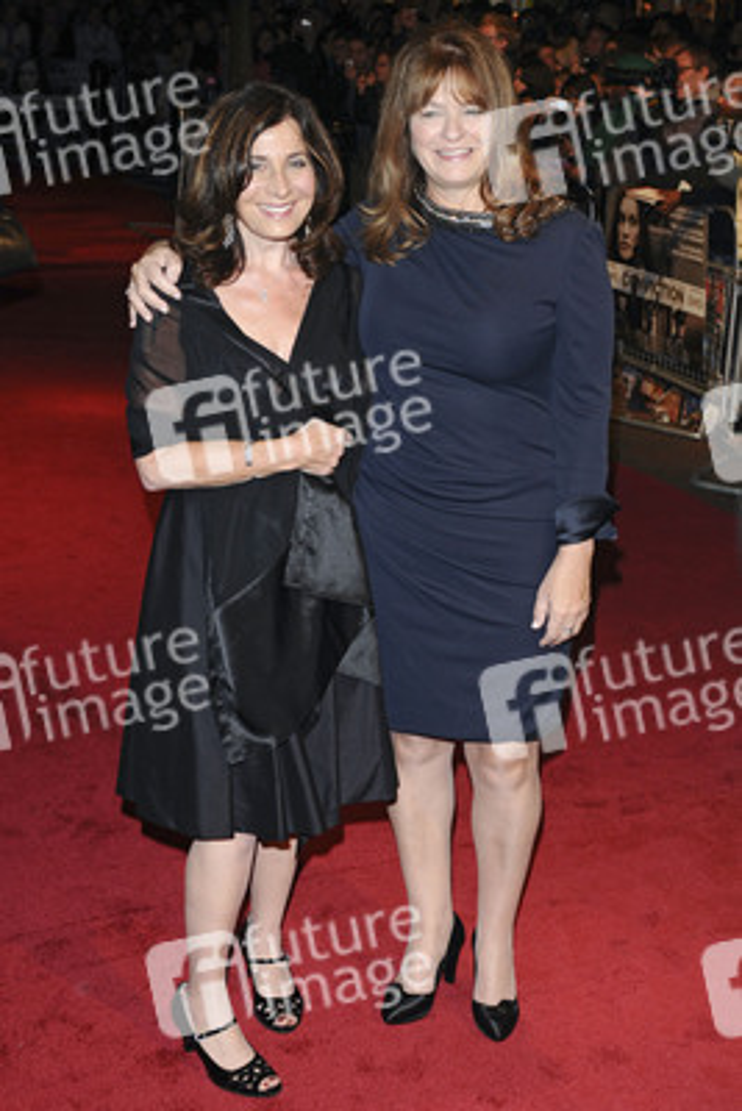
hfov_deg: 26.5
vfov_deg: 38.9
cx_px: 371
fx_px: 1575
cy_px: 556
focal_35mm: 51
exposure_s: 1/250
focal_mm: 34
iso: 400
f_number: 5.6
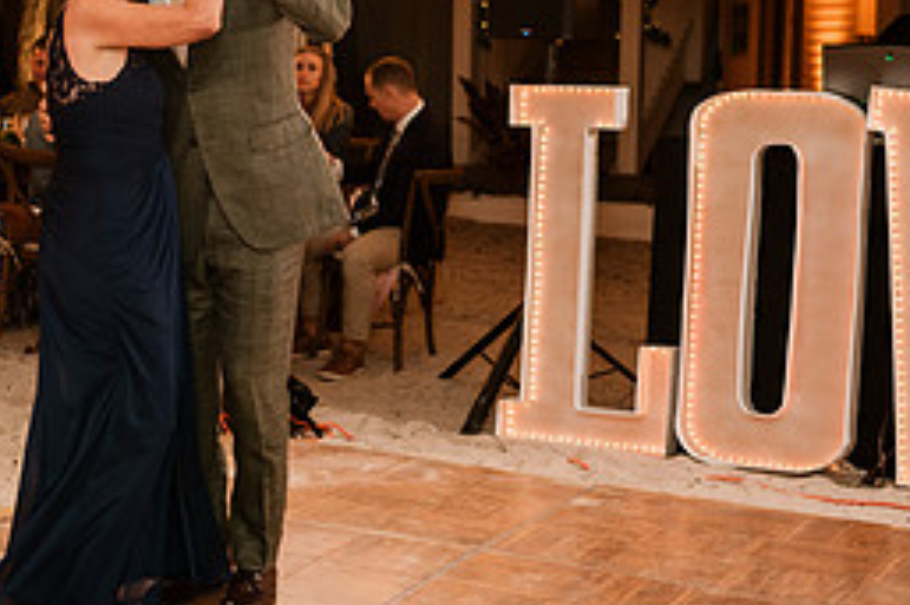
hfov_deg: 25.4
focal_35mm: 79
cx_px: 216
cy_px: 186
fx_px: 1996
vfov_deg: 17.2
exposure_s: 1/200
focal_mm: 35
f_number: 2
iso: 500
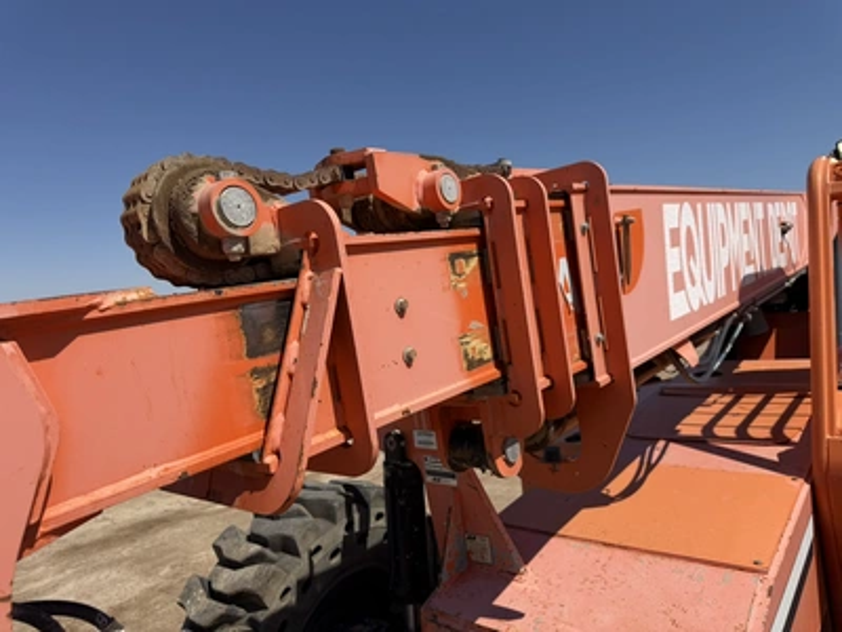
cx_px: 421
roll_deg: +5.3
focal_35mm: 24
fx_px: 584
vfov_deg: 56.8
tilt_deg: -4.8
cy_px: 316
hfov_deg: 71.6
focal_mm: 6.76
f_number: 1.78
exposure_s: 1/6711
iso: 80
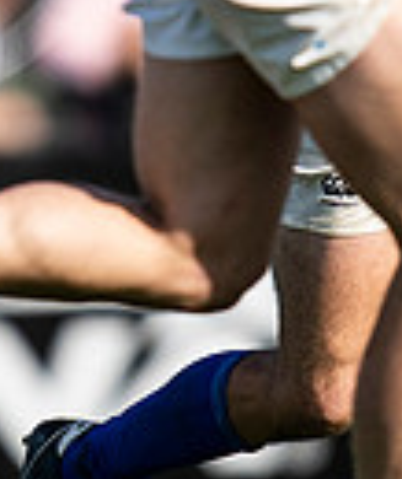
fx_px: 56451
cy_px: -155
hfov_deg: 0.4
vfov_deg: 0.5
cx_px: 18
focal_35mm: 3904
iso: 100
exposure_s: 1/1250
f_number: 2.8
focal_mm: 400
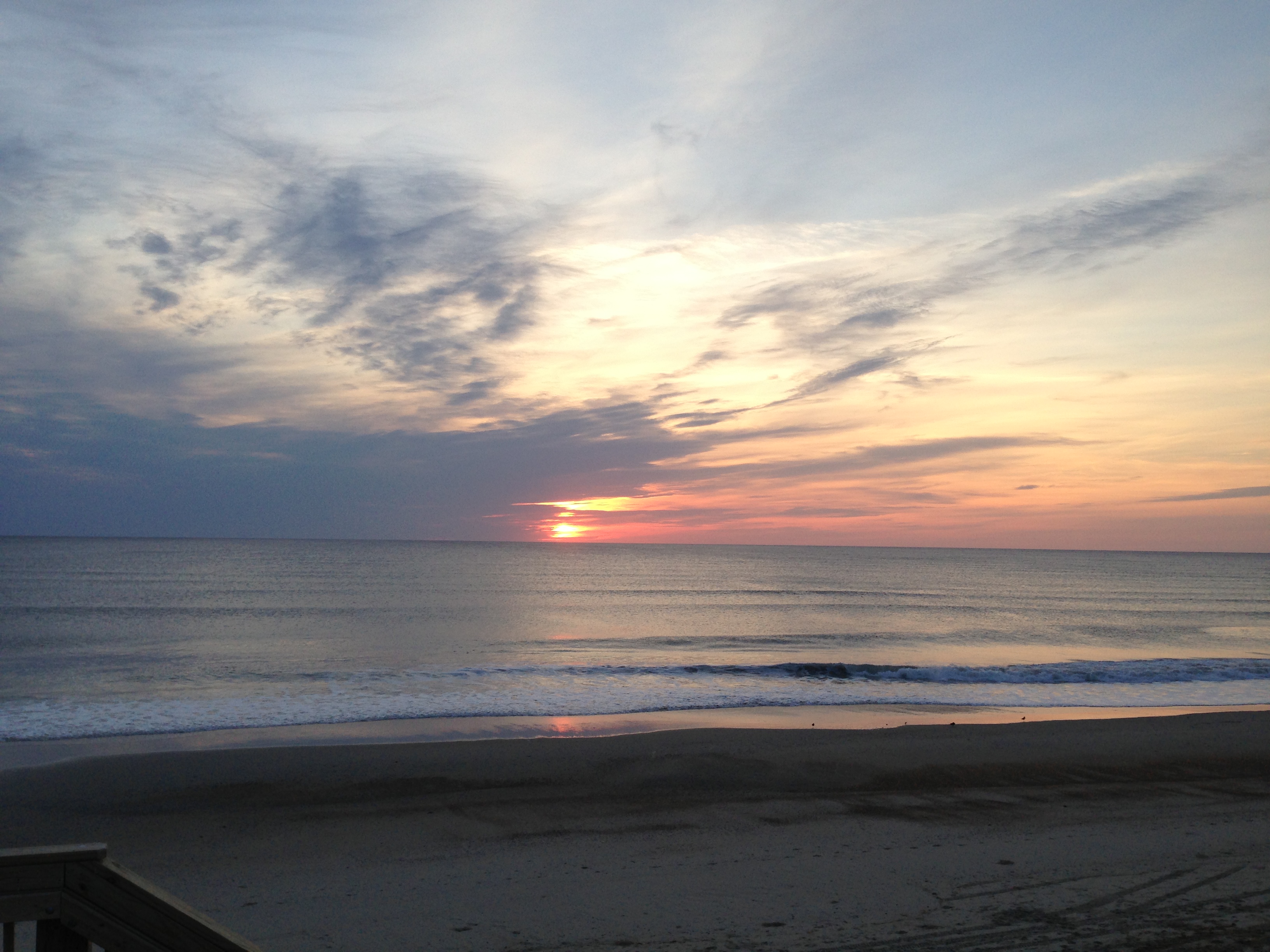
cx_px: 635
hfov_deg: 55.4
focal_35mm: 33
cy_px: 476
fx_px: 1211
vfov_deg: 42.9
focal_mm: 4.13
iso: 50
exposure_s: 1/200
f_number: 2.4
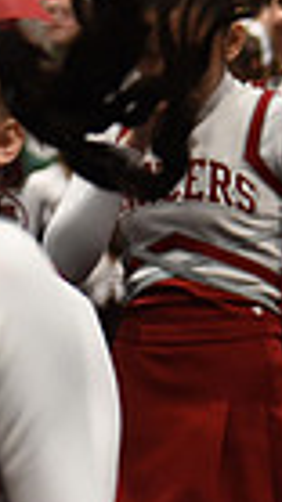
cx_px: 875
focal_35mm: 307
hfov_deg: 3.8
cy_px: 215
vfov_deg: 7.0
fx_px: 4089
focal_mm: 70
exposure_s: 1/200
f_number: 2.8
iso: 1600
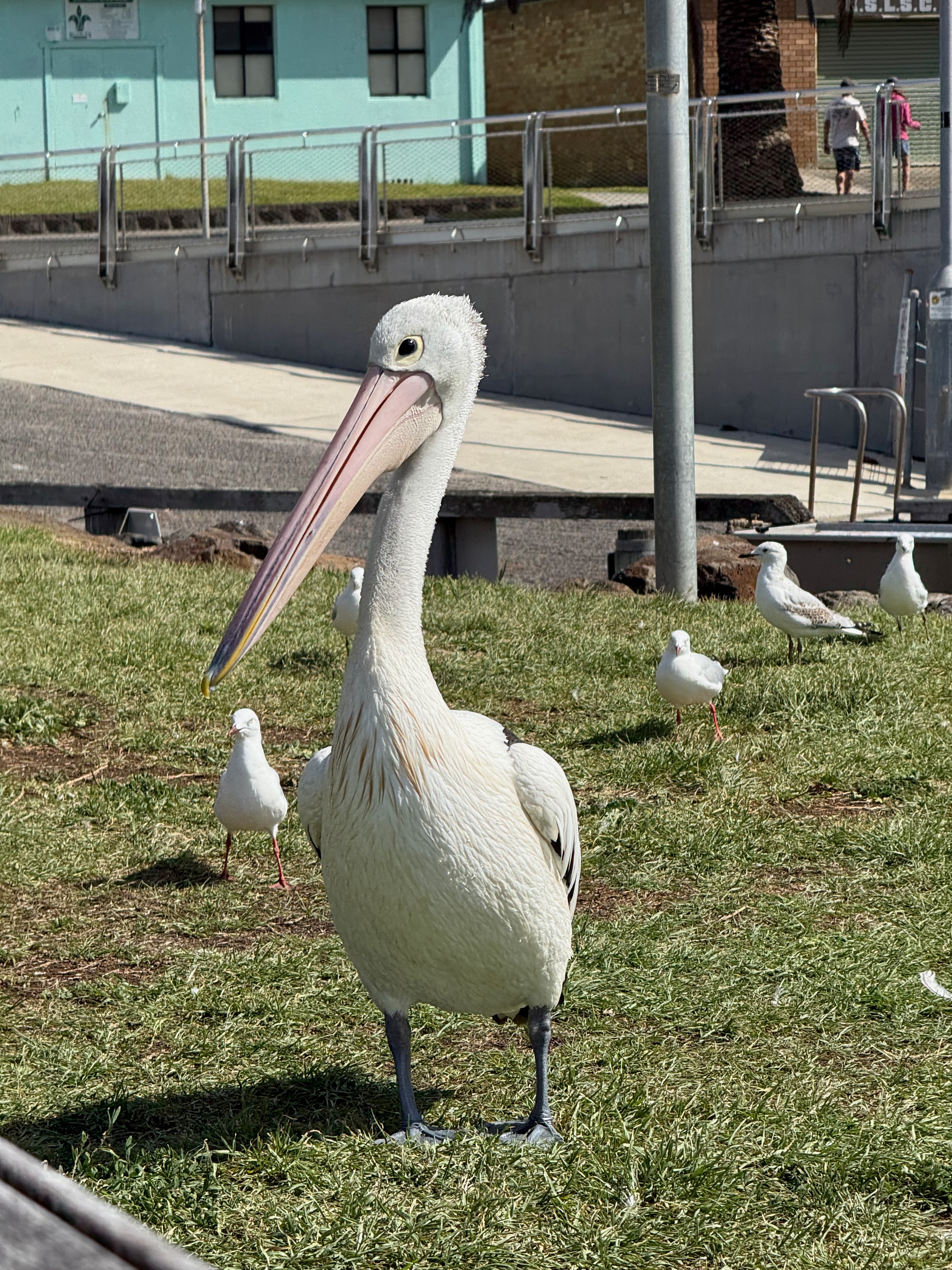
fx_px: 4400
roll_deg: +0.9
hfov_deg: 12.3
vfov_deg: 16.4
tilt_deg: -5.8
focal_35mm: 120
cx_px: 476
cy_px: 635
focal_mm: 15.66
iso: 50
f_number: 2.8
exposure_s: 1/1689
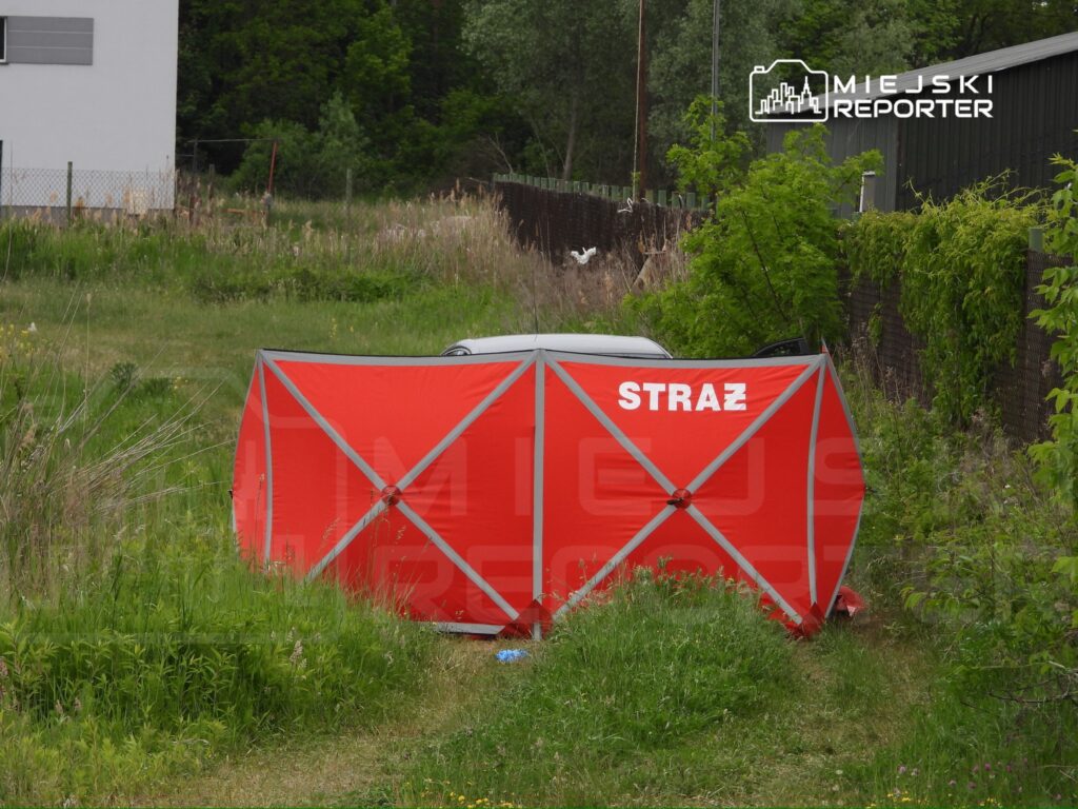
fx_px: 7941
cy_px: 404
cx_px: 539
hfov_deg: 7.8
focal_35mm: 255
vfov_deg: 5.8
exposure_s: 1/500
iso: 100
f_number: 4.5
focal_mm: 45.8
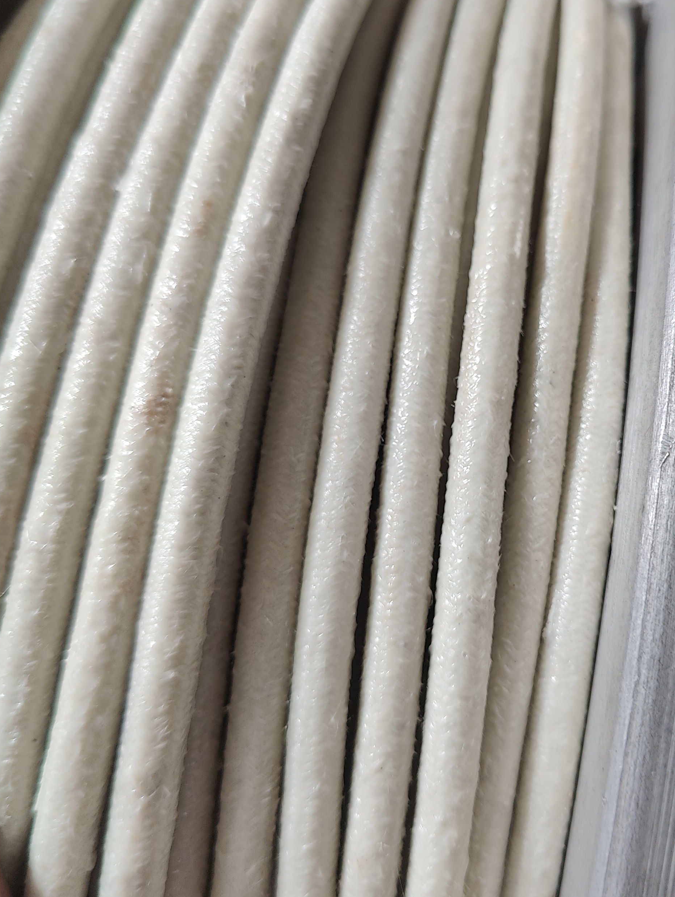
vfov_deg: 50.1
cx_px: 474
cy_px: 429
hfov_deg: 38.1
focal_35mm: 37
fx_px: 960
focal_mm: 6.06
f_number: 1.8
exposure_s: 1/50
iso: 200
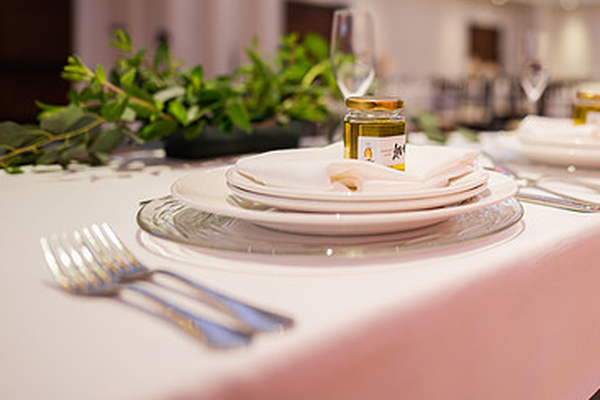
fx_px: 633
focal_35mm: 38
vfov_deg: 34.4
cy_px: 104
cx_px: 474
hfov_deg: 48.1
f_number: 1.4
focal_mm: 24
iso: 160
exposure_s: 1/80
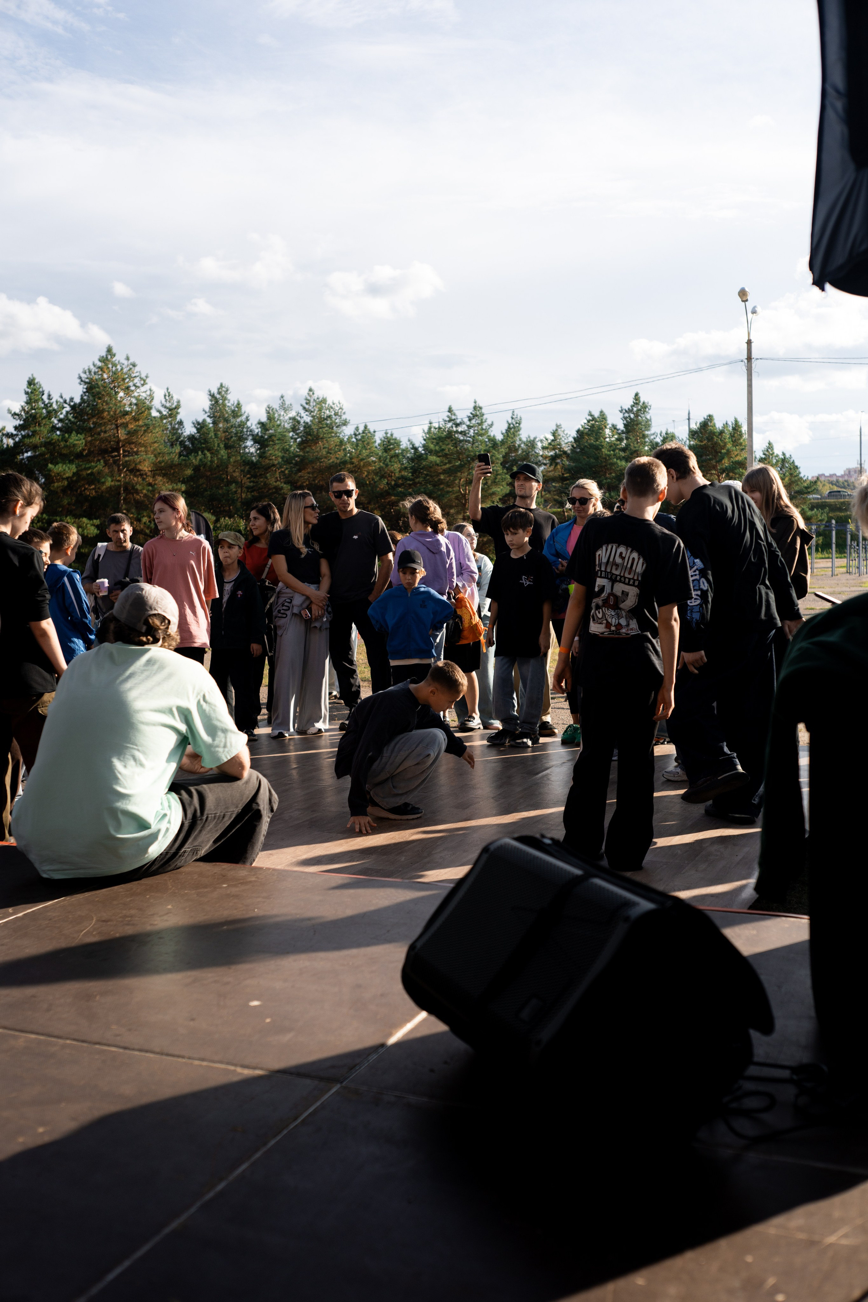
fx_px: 1266
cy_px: 651
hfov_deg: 37.9
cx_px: 434
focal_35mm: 35
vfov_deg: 54.4
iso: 100
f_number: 2.8
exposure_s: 1/1600
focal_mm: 35
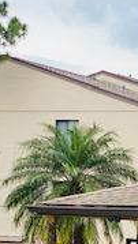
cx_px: 258
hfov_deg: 5.9
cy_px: 309
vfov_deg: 10.4
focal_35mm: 202
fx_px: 1311
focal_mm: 6
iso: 20
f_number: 2
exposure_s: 1/695
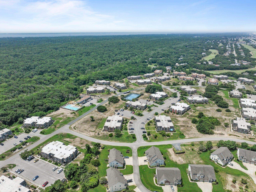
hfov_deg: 71.6
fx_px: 177
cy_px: 96
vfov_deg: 56.8
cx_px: 128
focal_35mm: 24
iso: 140
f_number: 3.2
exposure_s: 1/8000
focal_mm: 12.29
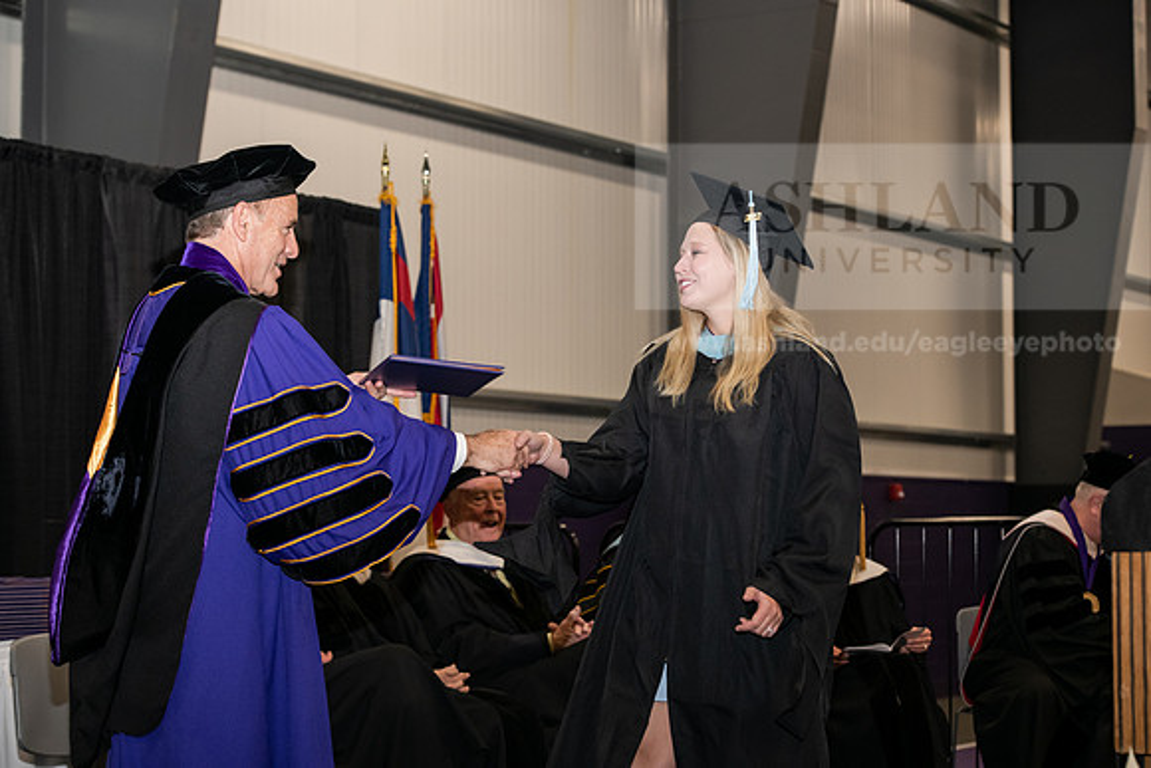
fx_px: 2558
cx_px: 576
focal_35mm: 80
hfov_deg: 25.4
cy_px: 384
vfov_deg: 17.1
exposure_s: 1/200
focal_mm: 80
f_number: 5.6
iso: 1600
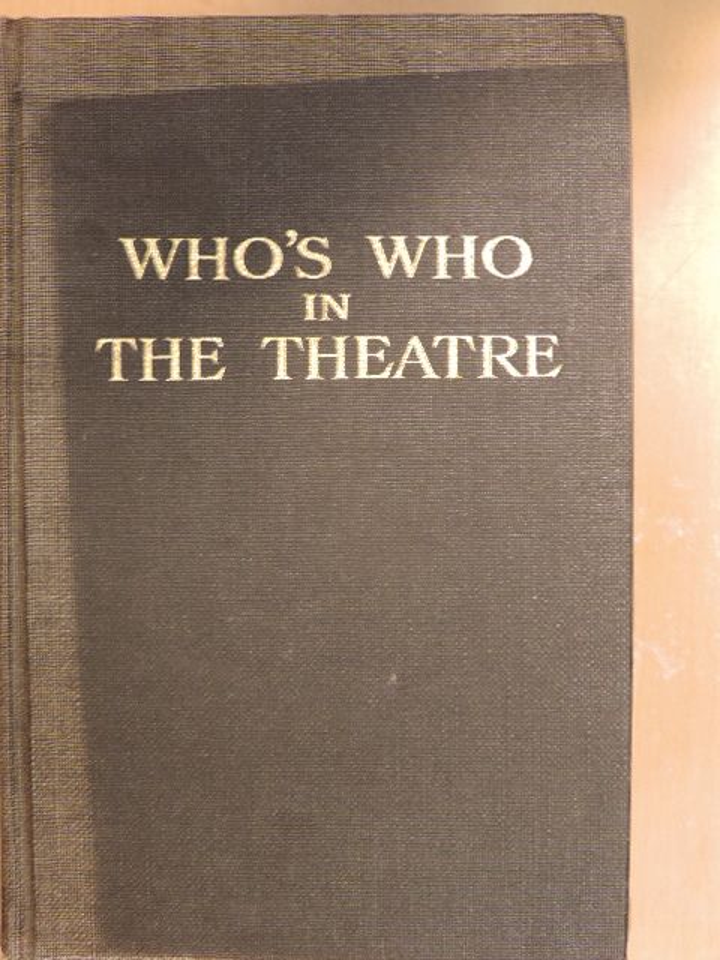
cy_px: 480
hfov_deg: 30.9
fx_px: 1303
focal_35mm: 47
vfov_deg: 40.4
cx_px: 360
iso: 500
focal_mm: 8.3
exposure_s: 1/13
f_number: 3.5
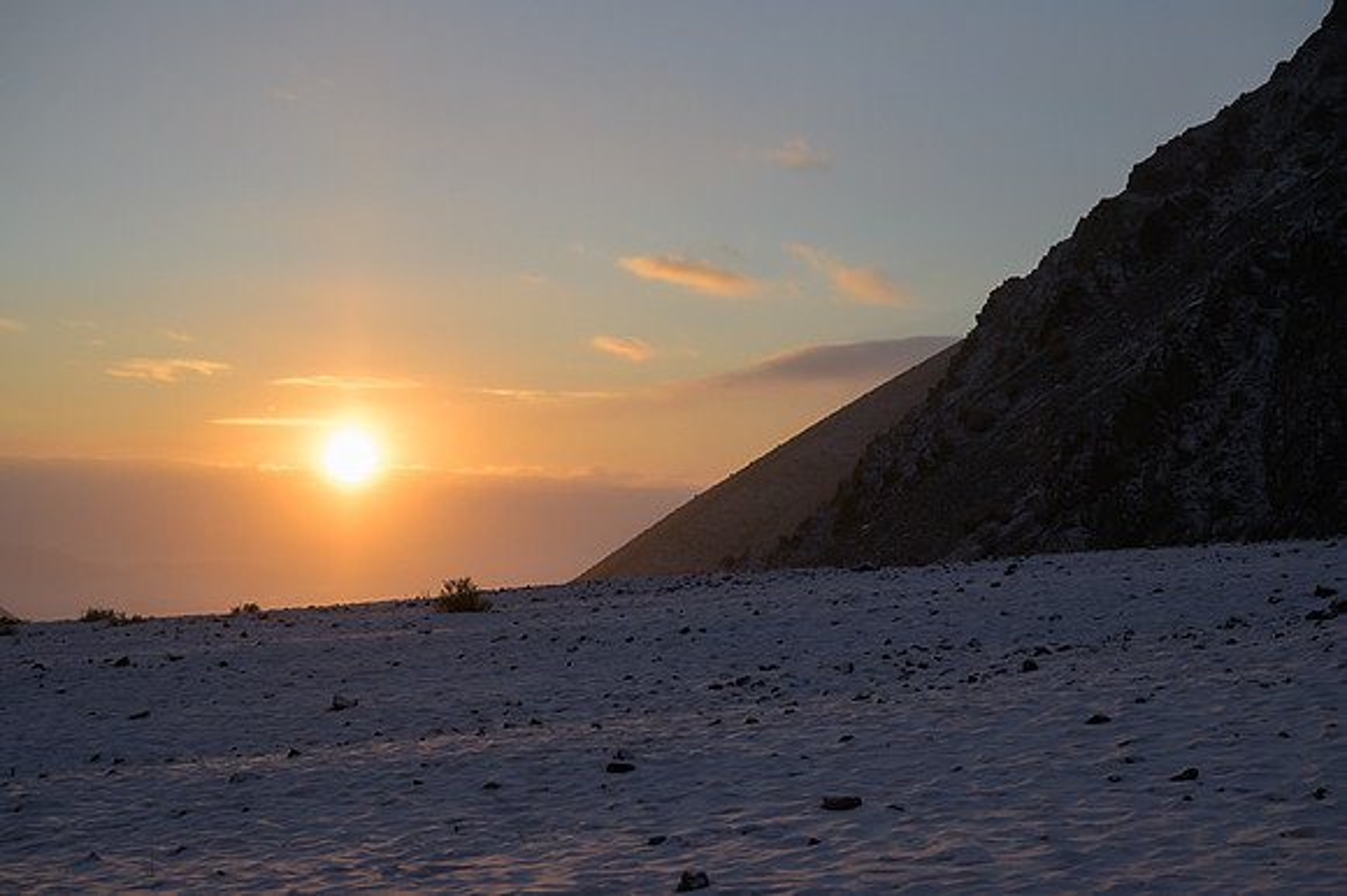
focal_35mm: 62
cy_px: 448
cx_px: 674
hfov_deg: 32.4
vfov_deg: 21.9
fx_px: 2318
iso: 320
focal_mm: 62
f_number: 7.1
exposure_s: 1/1600
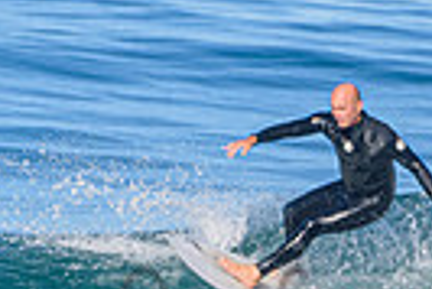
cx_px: 260
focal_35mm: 3270
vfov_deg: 0.4
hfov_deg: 0.6
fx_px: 39282
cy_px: 291
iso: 360
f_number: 5.6
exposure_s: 1/2000
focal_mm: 500
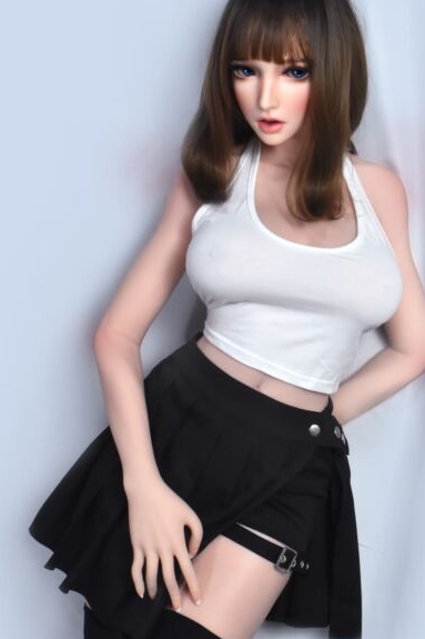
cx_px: 227
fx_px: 1146
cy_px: 363
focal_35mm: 65
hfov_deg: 21.0
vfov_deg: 31.1
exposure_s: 1/80
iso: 1600
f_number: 8
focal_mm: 31
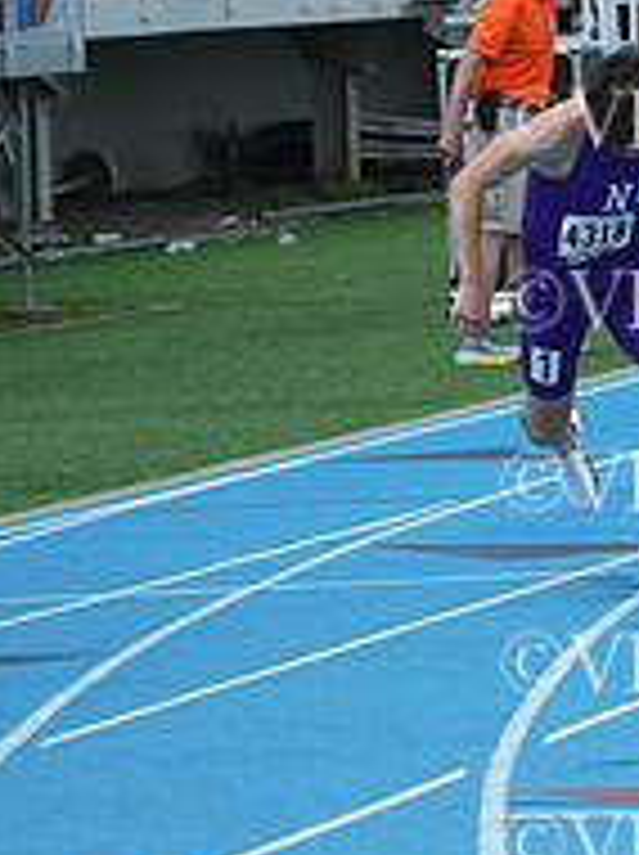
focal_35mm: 353
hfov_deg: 4.2
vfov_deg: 5.6
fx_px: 8708
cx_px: 1152
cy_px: 209
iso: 400
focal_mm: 120
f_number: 5.6
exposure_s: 1/2000
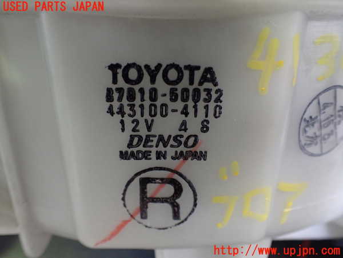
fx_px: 297
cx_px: 172
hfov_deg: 60.0
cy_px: 129
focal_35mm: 30
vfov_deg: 46.8
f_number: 2.3
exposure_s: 1/30
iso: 800
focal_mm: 5.4
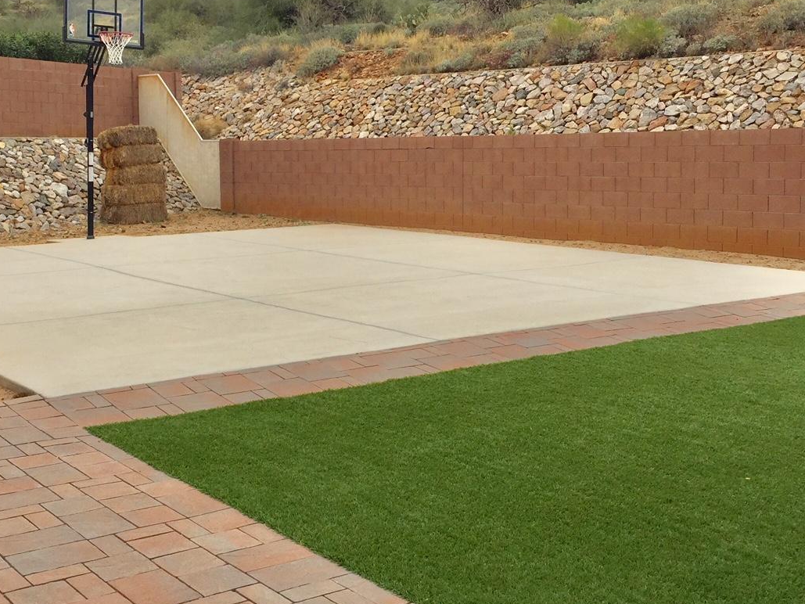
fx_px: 1070
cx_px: 317
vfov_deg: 31.4
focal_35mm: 46
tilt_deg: -4.1
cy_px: 242
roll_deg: +0.2
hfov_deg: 41.0
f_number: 2.2
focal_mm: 4.15
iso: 32
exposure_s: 1/1647
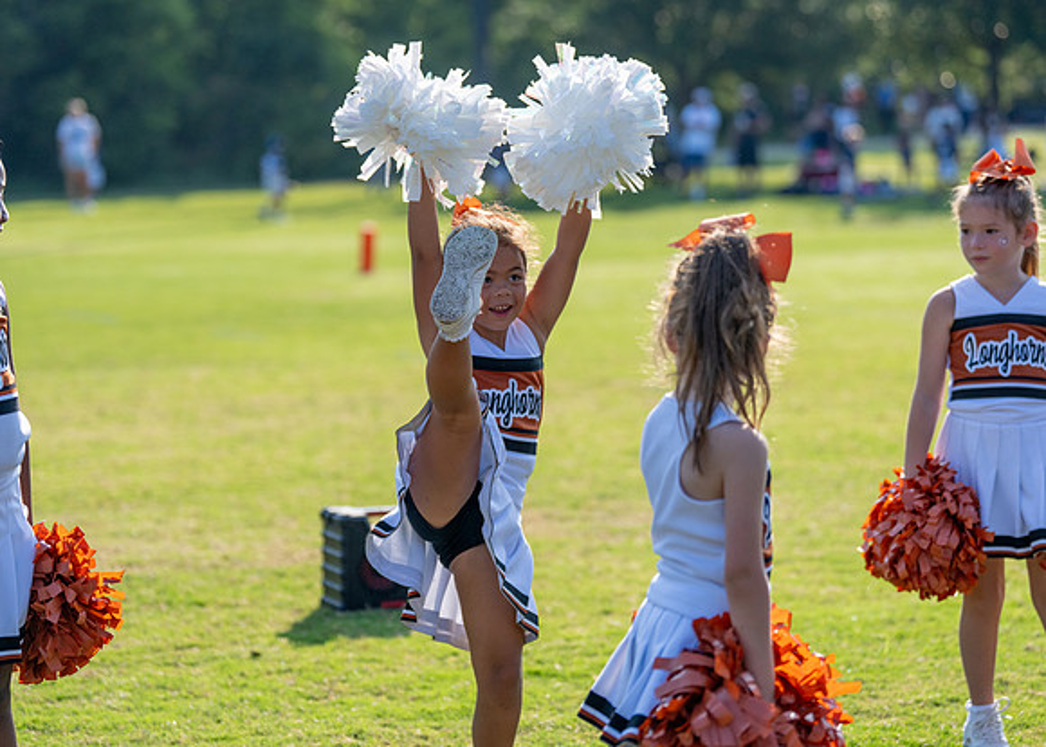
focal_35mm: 117
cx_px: 502
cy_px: 343
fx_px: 3473
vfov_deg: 12.3
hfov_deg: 17.1
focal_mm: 100
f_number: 2.8
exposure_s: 1/4000
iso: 200
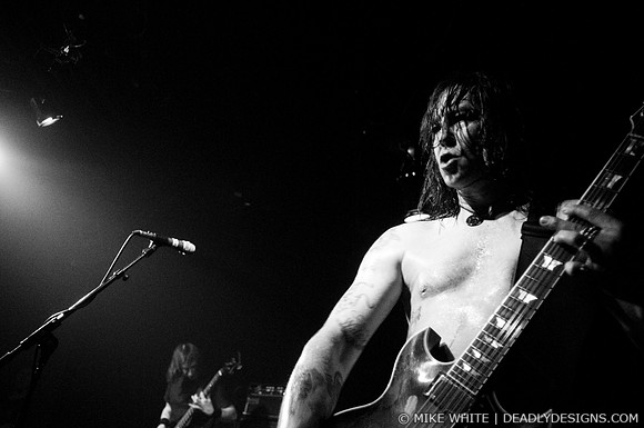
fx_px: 536
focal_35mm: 30
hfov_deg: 62.0
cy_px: 214
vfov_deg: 43.5
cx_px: 322
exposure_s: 1/80
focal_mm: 20
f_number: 2.8
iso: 1250
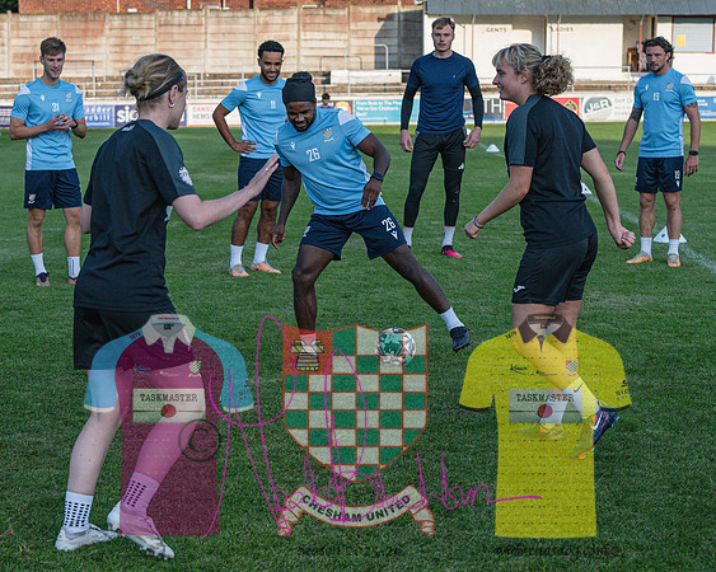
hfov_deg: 23.0
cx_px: 282
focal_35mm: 83
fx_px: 1753
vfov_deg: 18.5
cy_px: 256
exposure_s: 1/2500
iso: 250
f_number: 2.8
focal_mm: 40
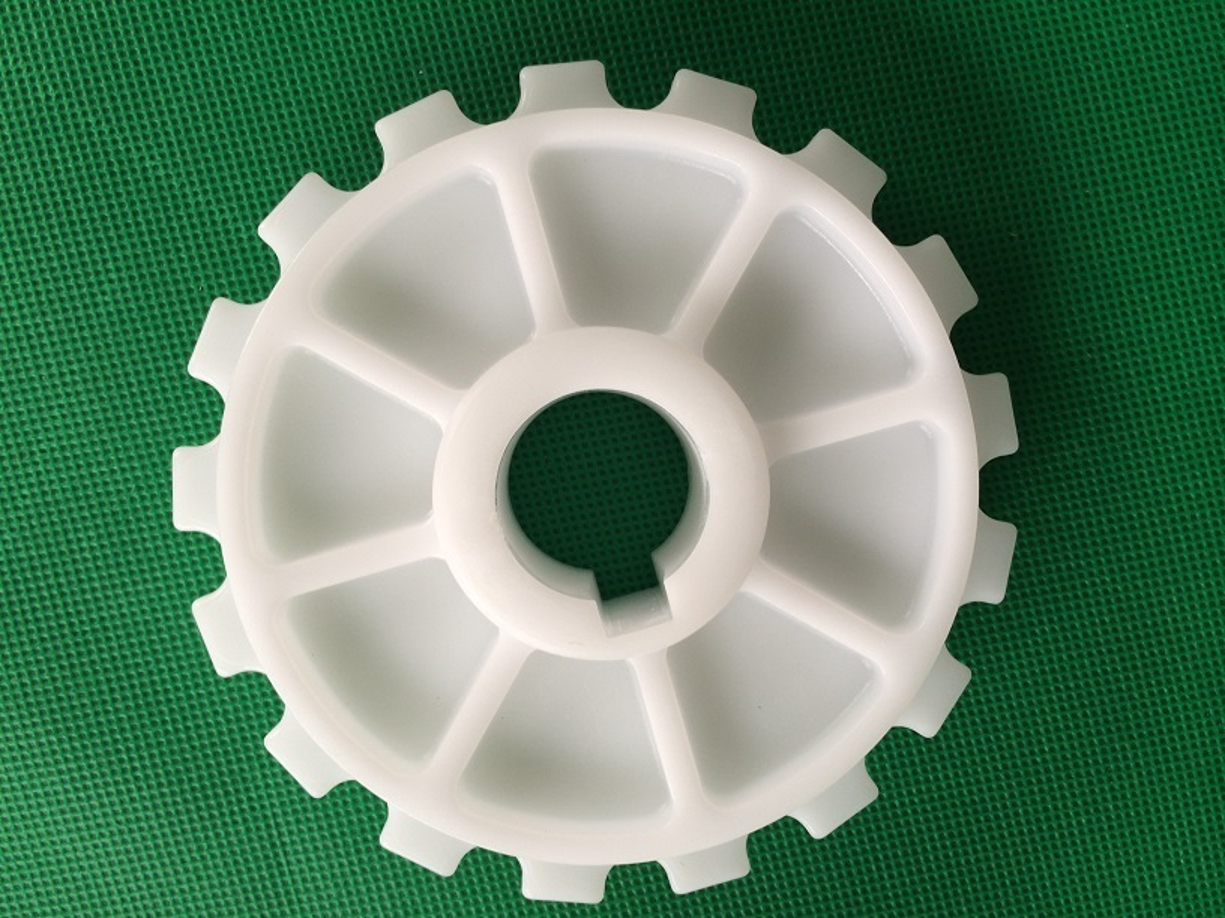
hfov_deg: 60.0
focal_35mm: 30
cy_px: 459
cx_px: 612
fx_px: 1062
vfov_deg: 46.8
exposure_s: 1/50
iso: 40
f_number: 2.2
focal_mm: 4.12
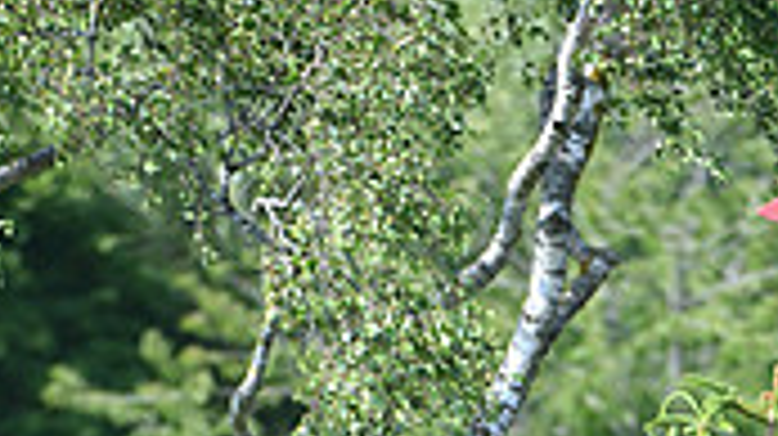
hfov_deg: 2.4
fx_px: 18861
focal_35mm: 915
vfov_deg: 1.3
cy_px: 1178
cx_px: 492
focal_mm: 260
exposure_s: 1/1250
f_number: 4.5
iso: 500
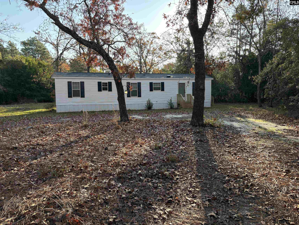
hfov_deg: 67.3
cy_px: 112
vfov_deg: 53.1
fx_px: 225
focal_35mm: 26
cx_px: 150
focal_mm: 5.96
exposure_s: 1/635
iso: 64
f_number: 1.6
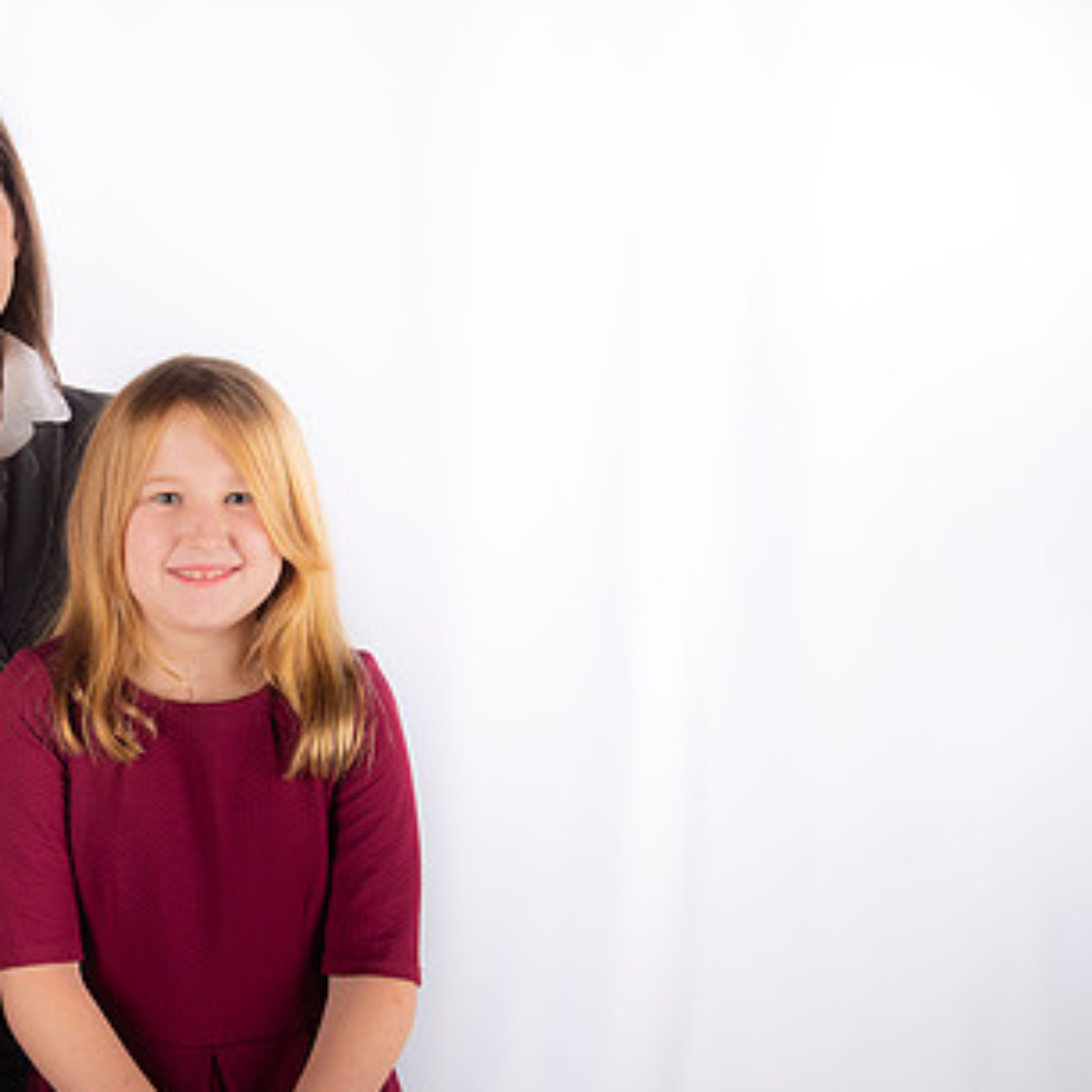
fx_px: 2641
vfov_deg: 23.3
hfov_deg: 22.8
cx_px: 100
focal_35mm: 74
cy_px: 632
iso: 100
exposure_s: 1/200
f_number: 6.3
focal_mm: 46
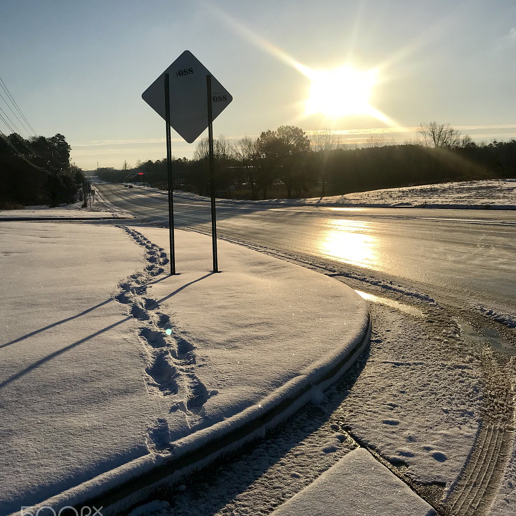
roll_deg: +2.1
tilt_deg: -3.0
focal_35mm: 34
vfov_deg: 48.3
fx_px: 573
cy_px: 220
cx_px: 259
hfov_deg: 48.5
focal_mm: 3.99
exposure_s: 1/8772
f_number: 1.8
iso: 25
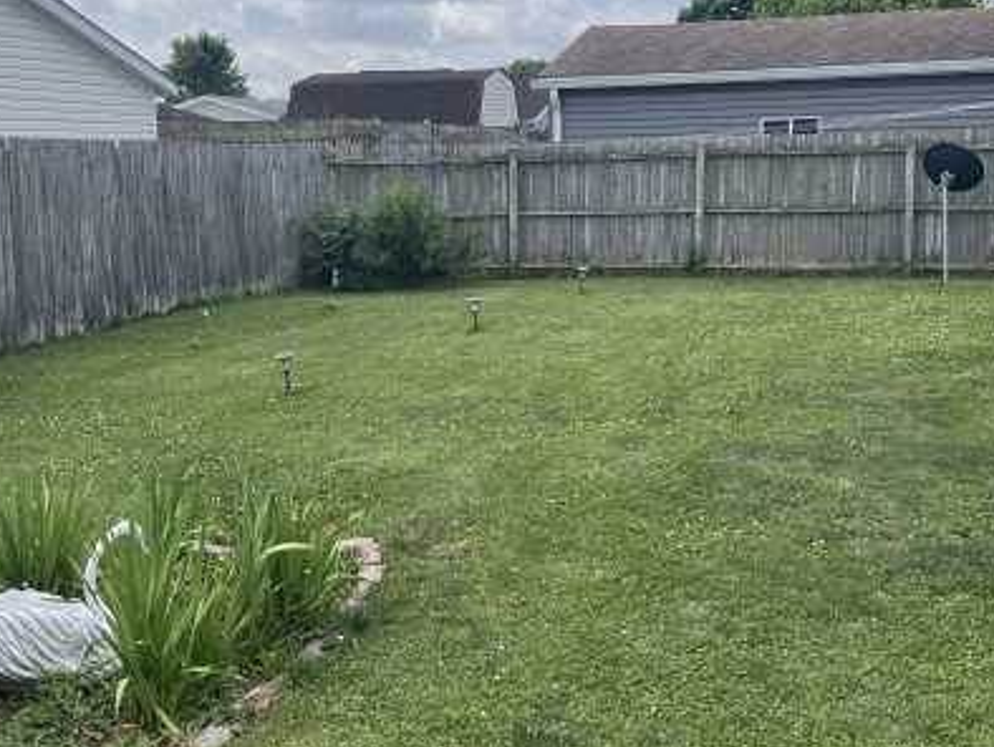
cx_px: 518
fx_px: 1264
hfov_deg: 42.9
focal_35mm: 44
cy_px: 341
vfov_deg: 32.9
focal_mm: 5.7
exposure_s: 1/2632
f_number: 1.5
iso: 50
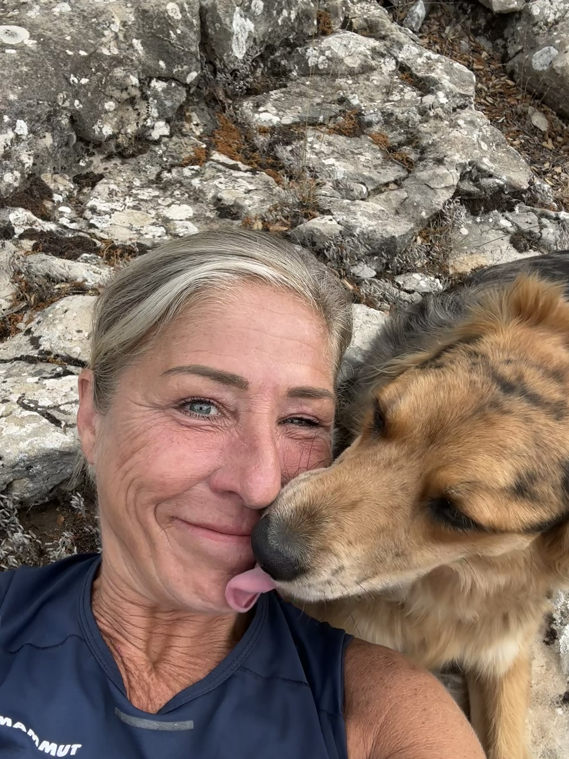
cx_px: 284
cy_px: 380
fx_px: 657
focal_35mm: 30
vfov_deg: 60.0
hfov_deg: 46.8
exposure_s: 1/440
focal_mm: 2.69
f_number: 1.9
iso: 25
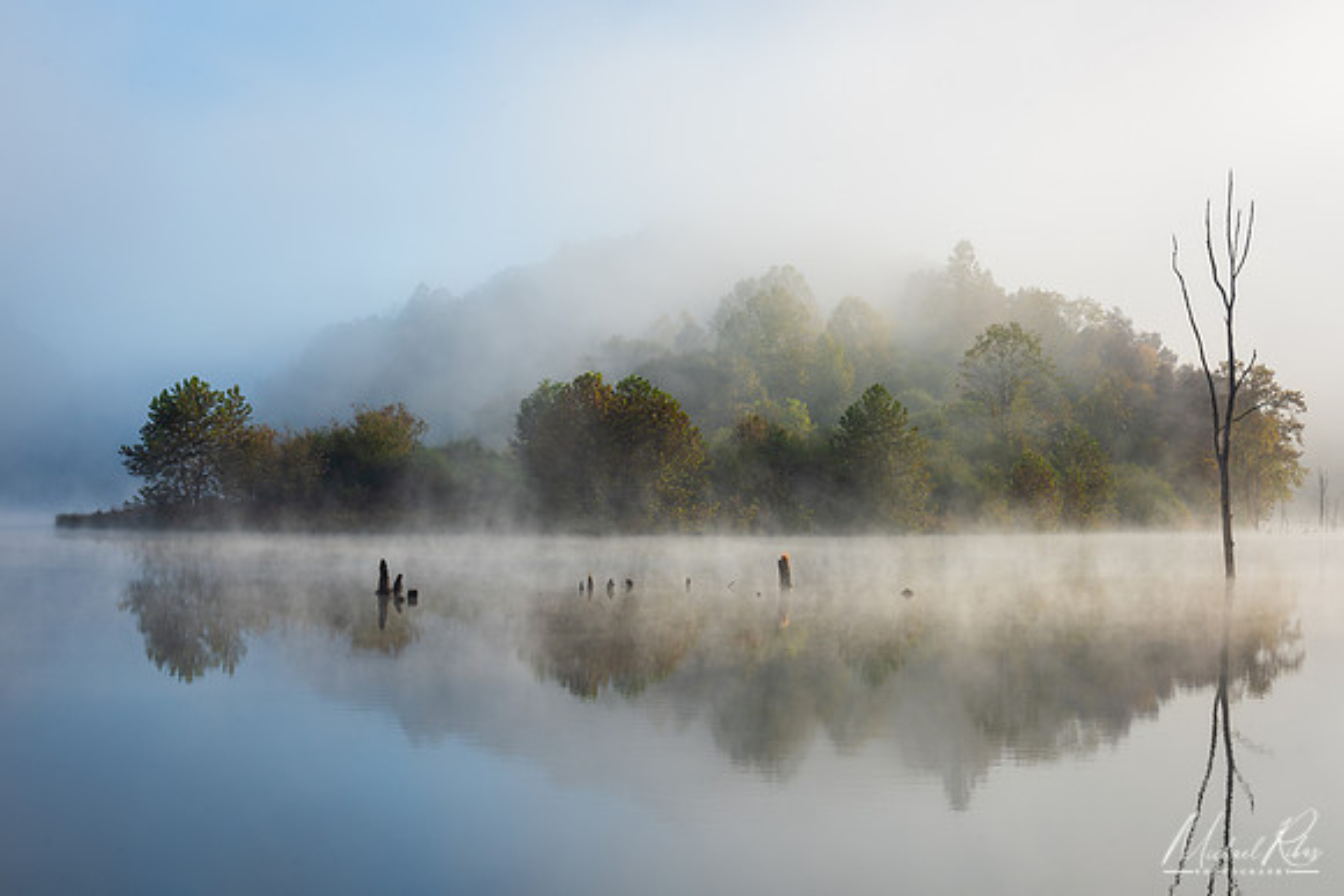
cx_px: 672
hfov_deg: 37.3
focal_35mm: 53
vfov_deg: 25.4
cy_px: 448
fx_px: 1994
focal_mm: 52
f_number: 11
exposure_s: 1/100
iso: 64
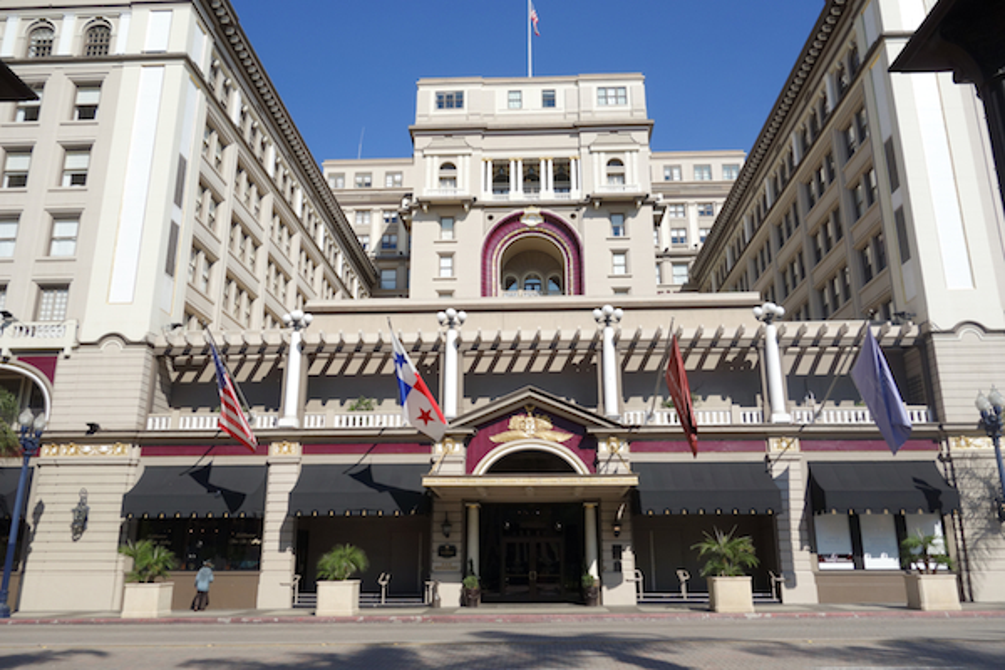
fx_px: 782
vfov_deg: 46.4
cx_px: 502
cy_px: 335
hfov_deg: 65.5
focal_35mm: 28
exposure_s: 1/800
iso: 125
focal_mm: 10.4
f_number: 5.6
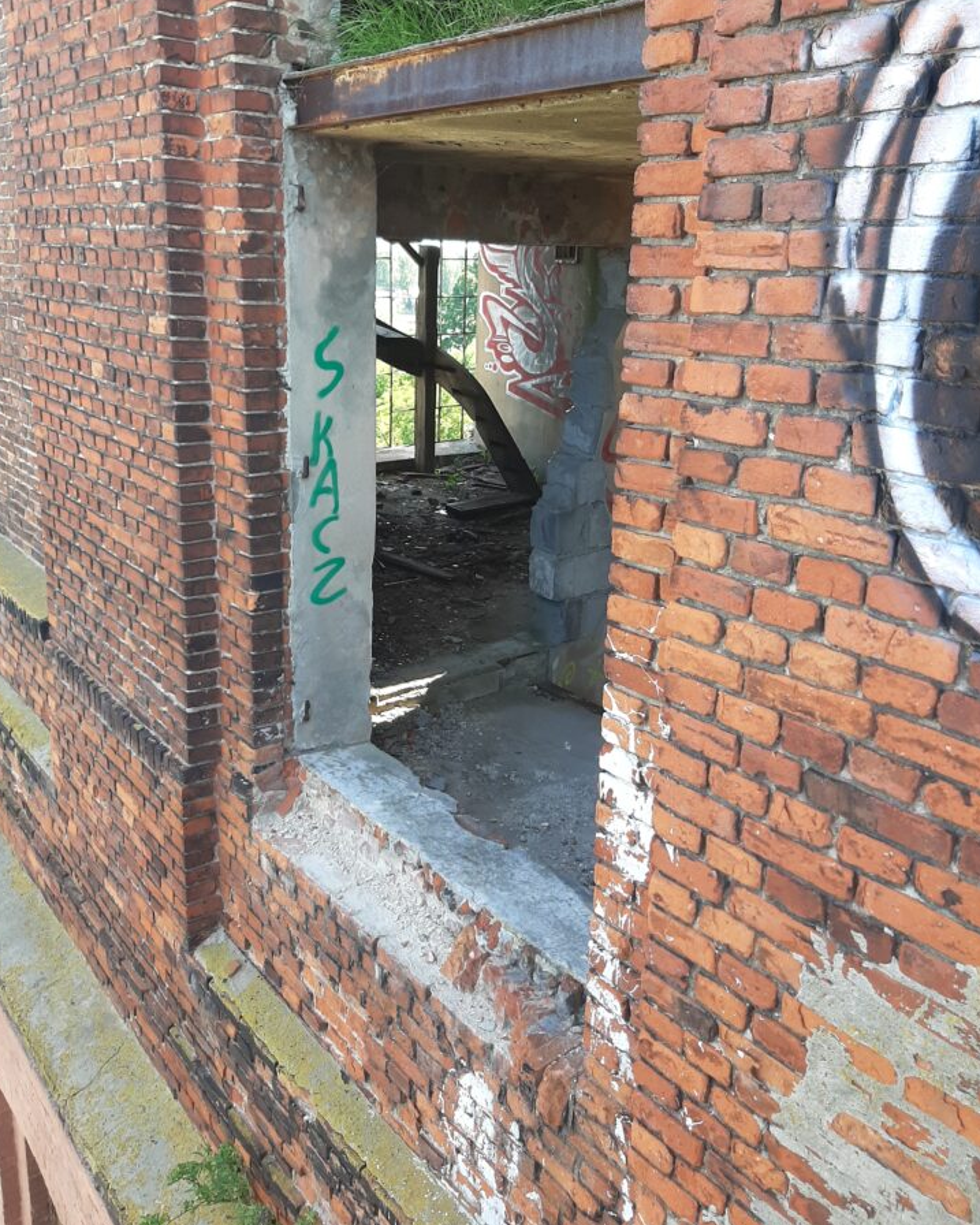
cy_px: 533
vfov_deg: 60.2
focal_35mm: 29
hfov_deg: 50.0
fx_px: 1051
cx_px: 462
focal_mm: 3.93
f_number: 1.7
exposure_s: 1/180
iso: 40
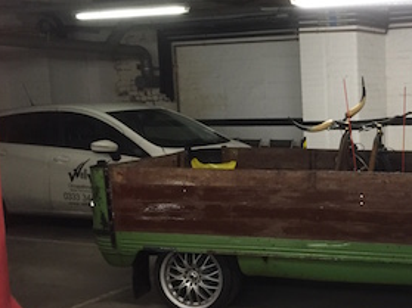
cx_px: 389
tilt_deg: -6.3
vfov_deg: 24.8
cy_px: 170
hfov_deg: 30.9
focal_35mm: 59
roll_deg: +2.1
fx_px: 702
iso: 200
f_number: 2.2
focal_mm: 4.15
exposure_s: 1/30
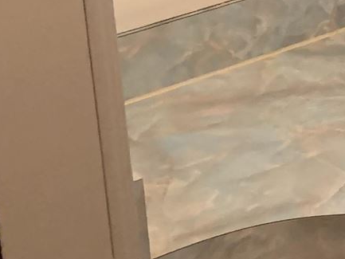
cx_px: 748
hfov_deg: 13.2
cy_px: -156
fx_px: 1226
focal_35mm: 123
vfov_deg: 11.4
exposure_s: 1/30
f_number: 1.8
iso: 320
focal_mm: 4.25
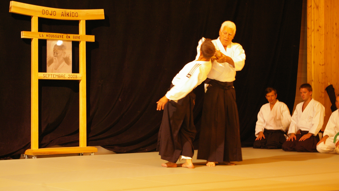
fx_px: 778
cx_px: 170
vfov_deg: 14.0
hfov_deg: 24.6
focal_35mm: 87
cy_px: 86
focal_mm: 55
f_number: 5.6
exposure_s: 1/8
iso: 800
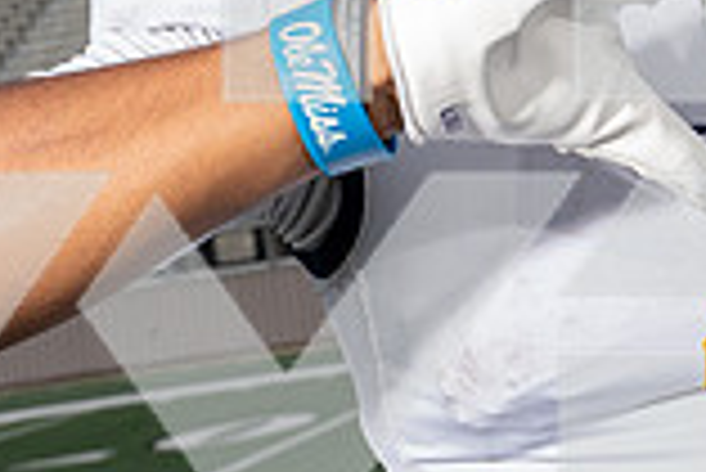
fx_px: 2532
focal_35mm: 129
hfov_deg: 15.8
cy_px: -133
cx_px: 486
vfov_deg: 10.4
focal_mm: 35
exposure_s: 1/250
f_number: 8
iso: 100
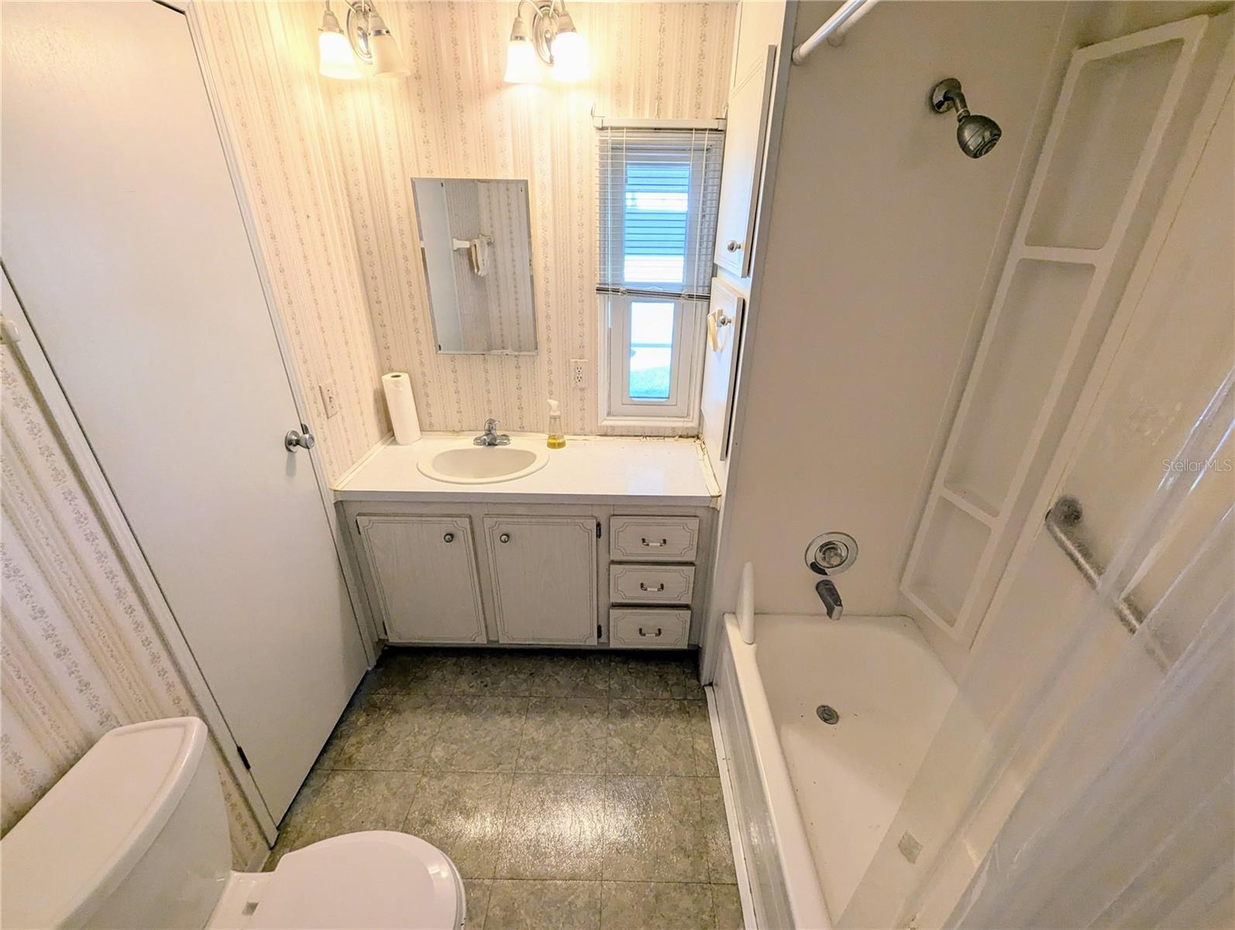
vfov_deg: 90.1
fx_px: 464
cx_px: 618
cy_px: 465
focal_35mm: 13
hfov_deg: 106.1
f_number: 2.2
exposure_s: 1/120
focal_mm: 1.95
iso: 90
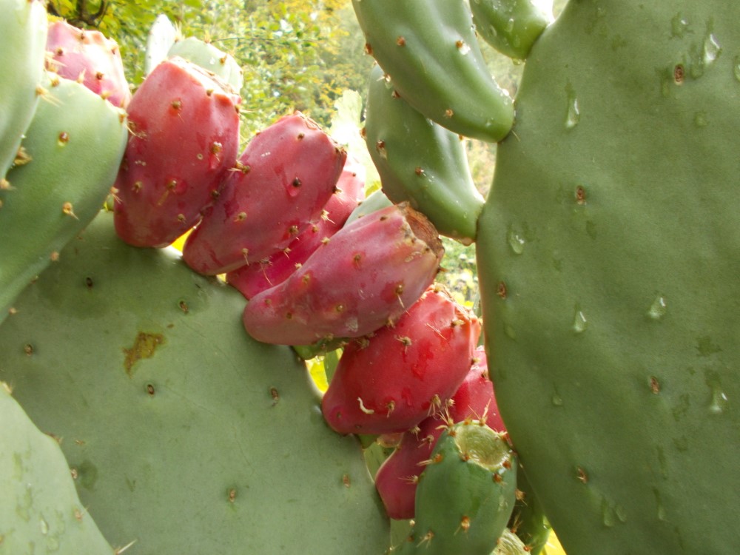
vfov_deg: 53.1
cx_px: 370
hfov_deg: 67.3
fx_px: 556
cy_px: 278
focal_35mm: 26
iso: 80
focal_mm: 4.6
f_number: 3.2
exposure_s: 1/25
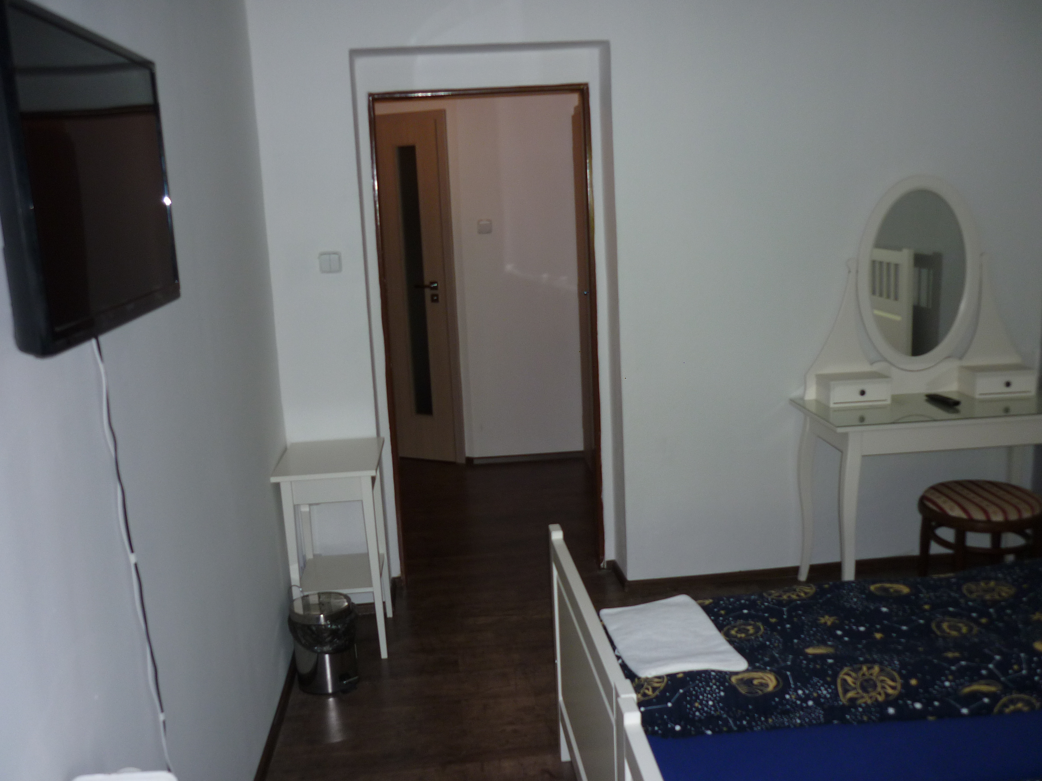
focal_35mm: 33
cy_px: 390
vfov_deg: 42.9
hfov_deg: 55.4
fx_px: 993
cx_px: 521
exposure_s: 1/30
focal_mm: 5.5
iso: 100
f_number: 2.8
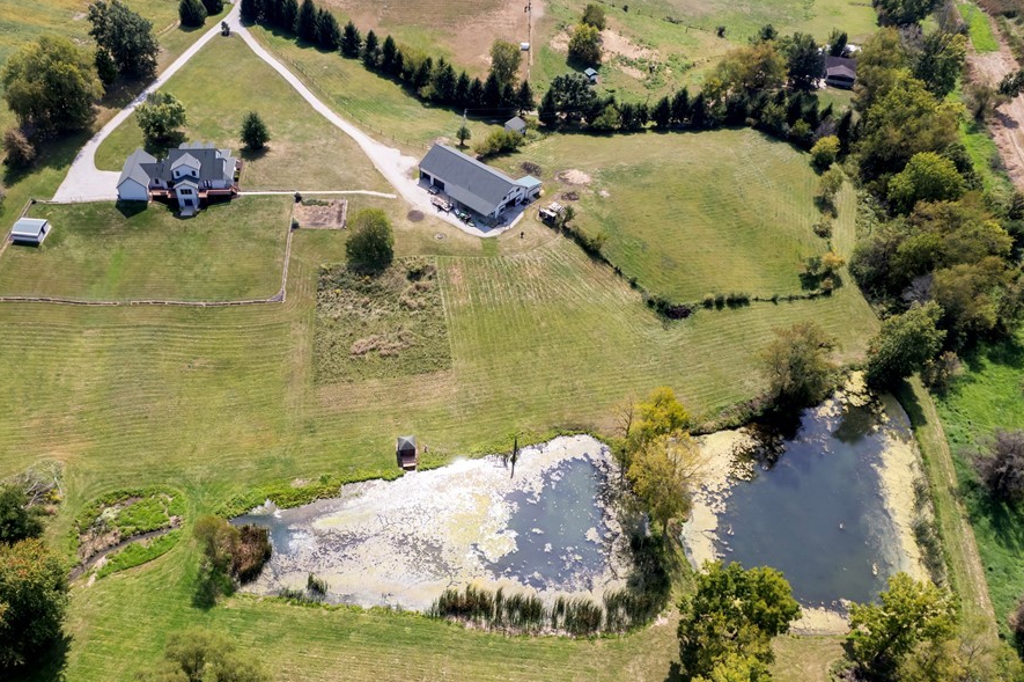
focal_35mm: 27
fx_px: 768
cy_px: 398
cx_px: 400
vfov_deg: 47.7
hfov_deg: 66.6
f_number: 2.8
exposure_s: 1/1000
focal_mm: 8.38
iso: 110
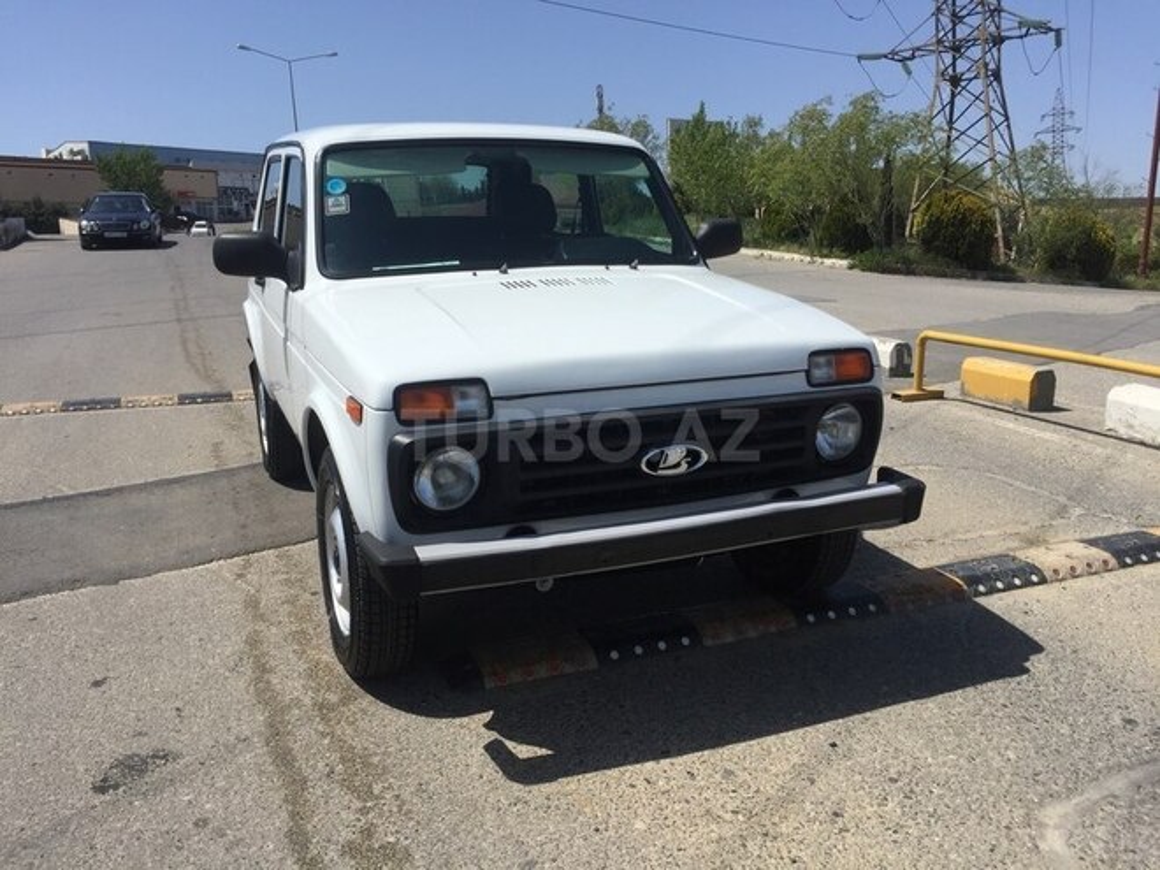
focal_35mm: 29
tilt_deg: -8.4
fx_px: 972
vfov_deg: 48.2
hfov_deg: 61.7
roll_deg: +4.0
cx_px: 580
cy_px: 435
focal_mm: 4.15
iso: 32
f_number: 2.2
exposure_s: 1/3597
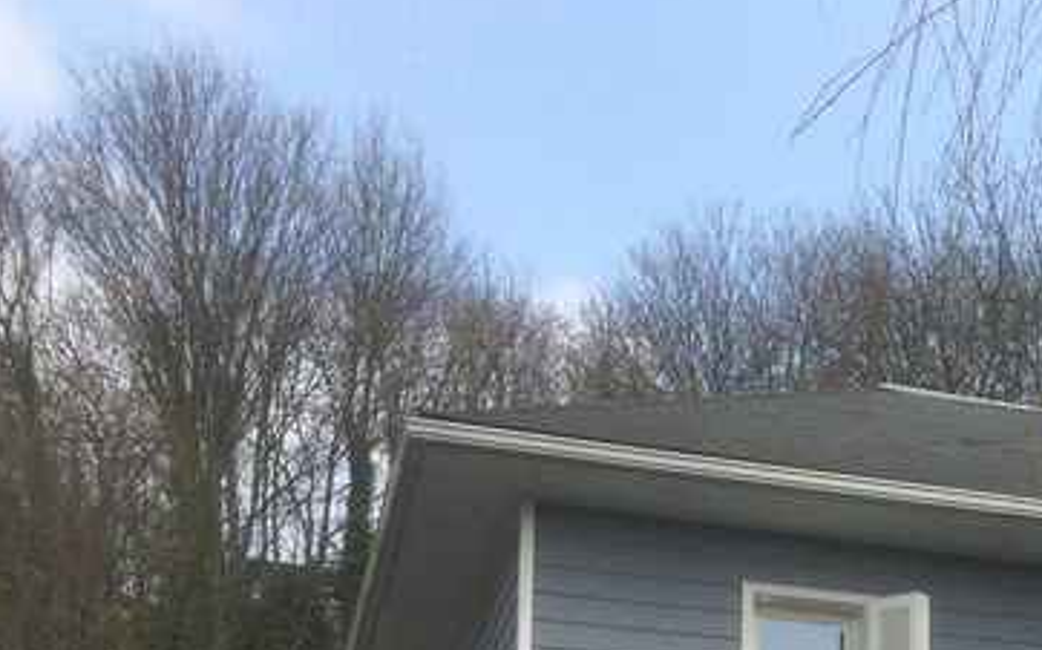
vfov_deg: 14.2
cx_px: 1128
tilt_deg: +5.9
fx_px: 2413
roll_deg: +1.9
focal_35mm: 85
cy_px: 1010
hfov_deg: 23.0
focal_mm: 4.15
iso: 32
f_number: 2.2
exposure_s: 1/954
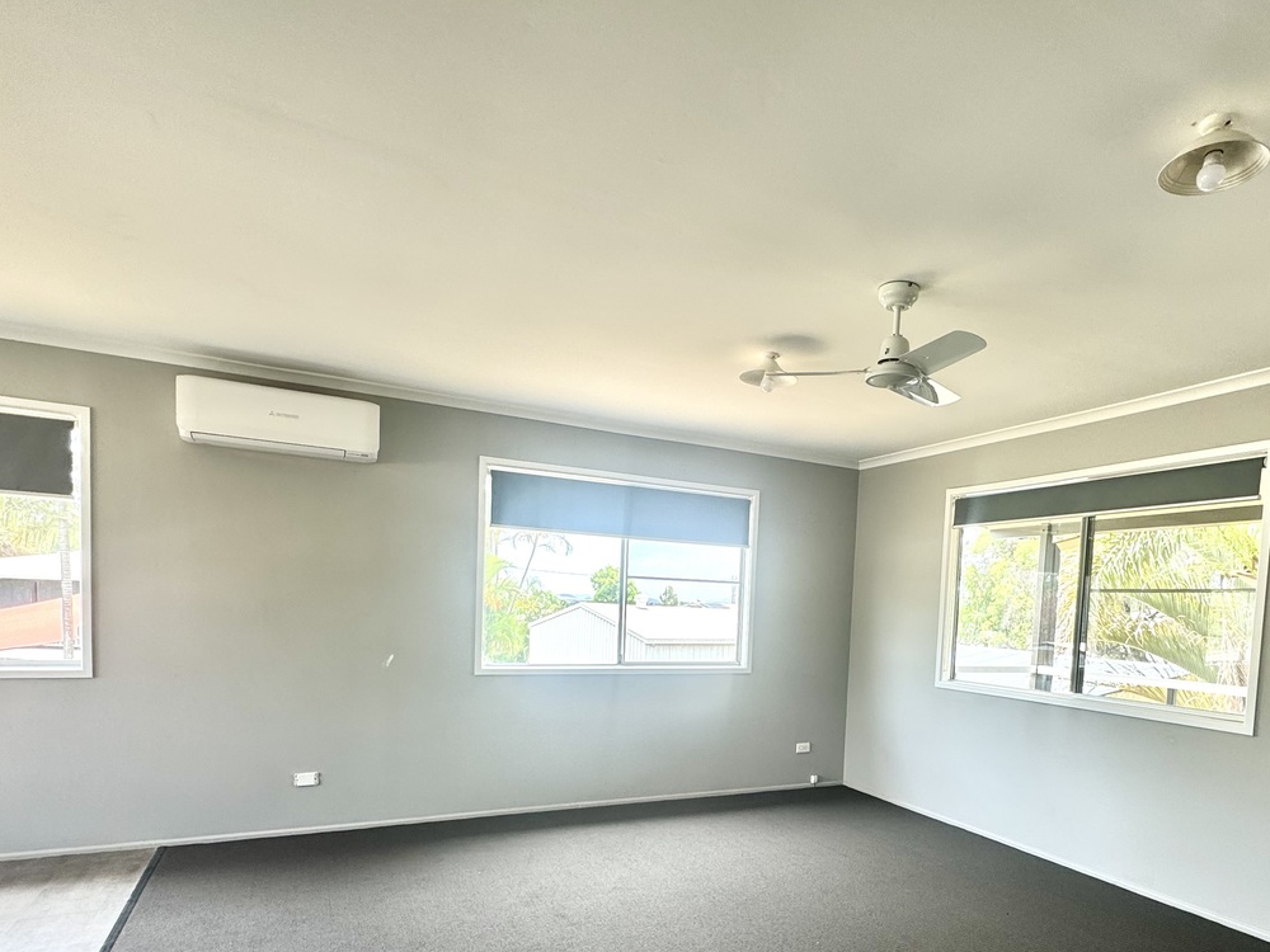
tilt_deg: -3.9
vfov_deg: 61.3
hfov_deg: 78.7
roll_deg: -1.7
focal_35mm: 21
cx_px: 710
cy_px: 662
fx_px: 770
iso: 40
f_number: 2.2
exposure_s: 1/108
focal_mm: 2.22
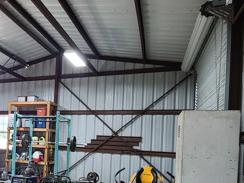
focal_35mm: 34
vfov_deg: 40.6
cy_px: 138
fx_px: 240
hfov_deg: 46.4
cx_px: 8
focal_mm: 2.2
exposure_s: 1/59
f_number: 2.2
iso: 250
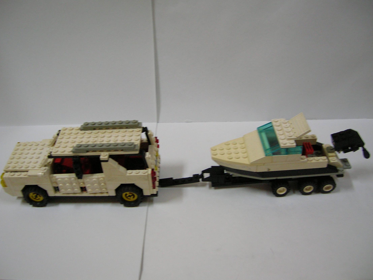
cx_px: 185
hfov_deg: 52.6
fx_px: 377
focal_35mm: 35
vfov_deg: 40.7
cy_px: 141
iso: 100
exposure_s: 1/7.8
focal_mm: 5.7
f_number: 2.9
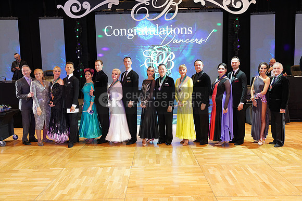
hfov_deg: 60.3
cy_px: 100
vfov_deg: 42.3
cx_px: 151
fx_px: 260
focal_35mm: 31
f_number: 4.5
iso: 2000
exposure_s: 1/160
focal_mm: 31
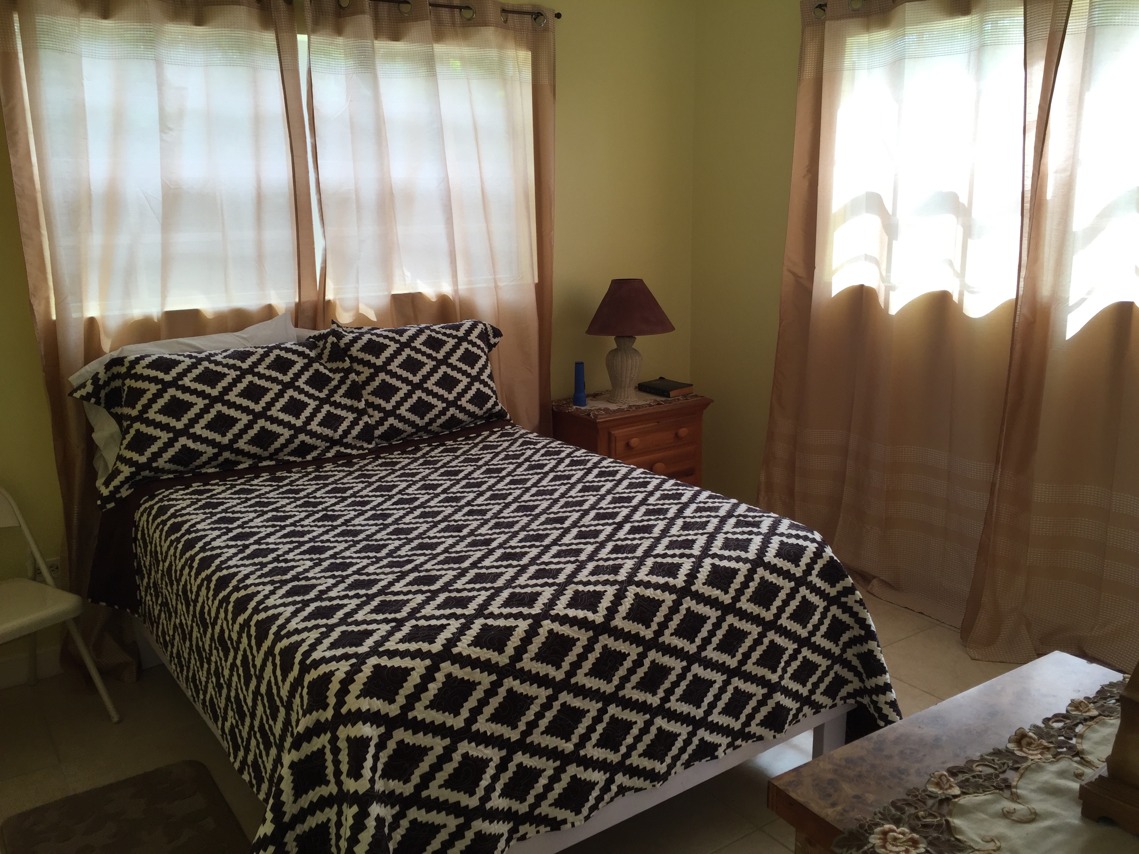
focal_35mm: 29
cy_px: 427
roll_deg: +0.0
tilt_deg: -13.0
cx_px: 570
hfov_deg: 61.7
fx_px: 954
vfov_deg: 48.2
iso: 32
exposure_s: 1/120
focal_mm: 4.15
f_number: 2.2
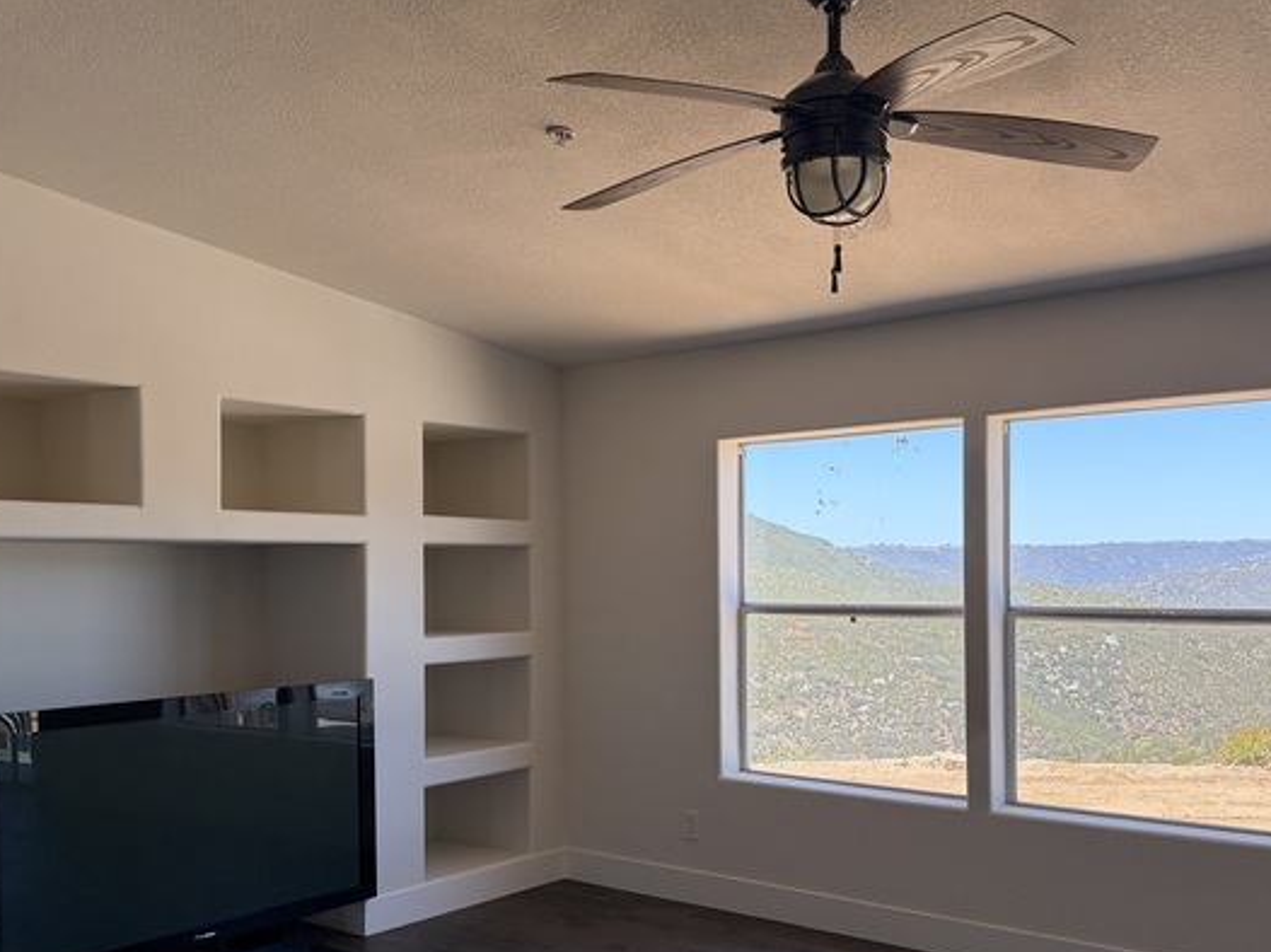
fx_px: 1211
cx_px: 731
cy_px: 580
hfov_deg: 55.1
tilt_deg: -0.6
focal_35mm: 33
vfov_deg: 42.7
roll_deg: +0.6
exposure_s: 1/496
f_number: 1.6
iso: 64
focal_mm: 5.96
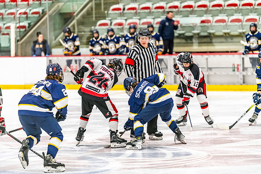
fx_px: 1171
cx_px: 132
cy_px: 86
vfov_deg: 8.5
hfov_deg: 12.7
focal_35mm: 162
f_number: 2.8
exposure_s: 1/640
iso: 3200
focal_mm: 160
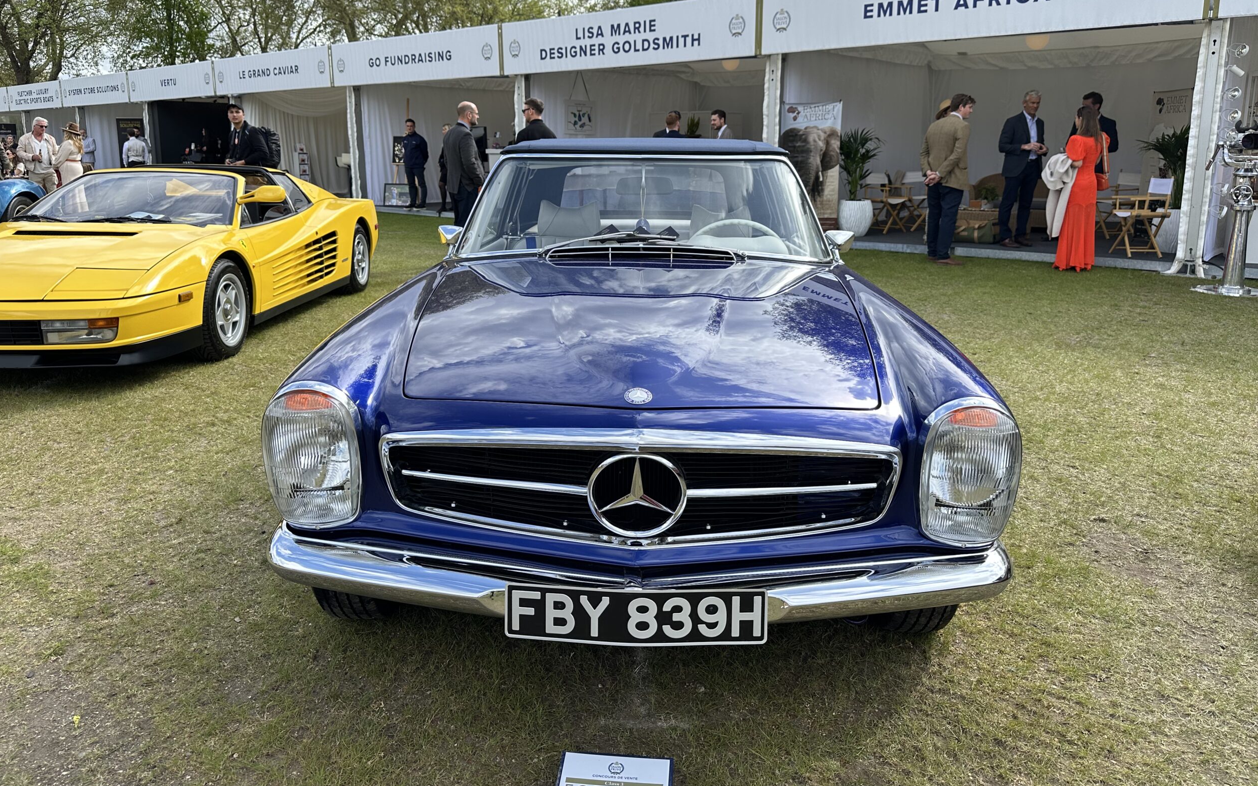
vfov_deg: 47.3
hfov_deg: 70.4
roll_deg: +0.4
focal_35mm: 26
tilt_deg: -9.8
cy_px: 311
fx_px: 891
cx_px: 624
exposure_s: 1/1227
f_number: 1.78
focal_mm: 6.86
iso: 80
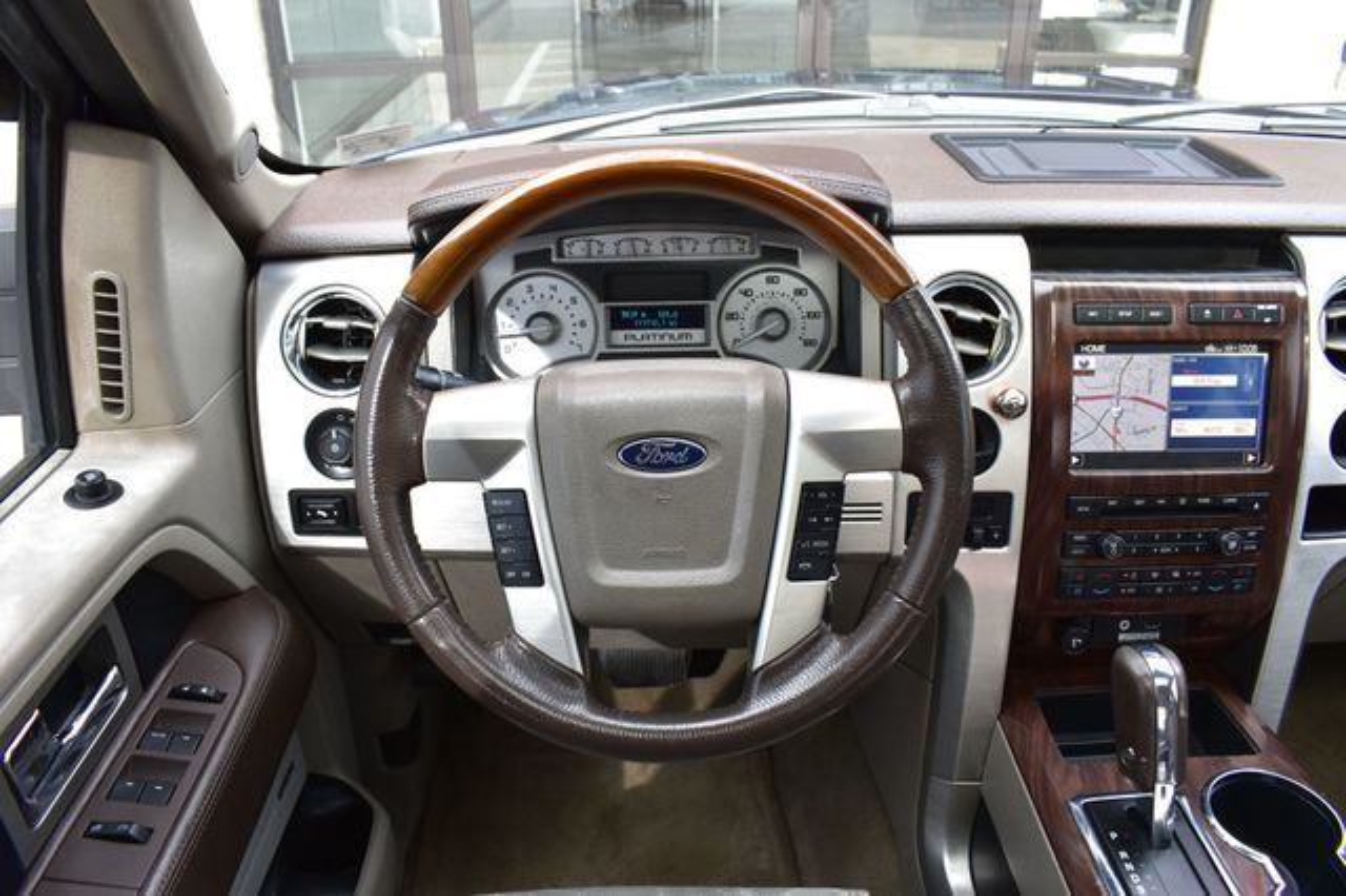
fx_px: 1009
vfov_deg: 47.9
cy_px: 448
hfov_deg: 67.4
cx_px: 673
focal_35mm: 27
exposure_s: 1/30
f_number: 7.1
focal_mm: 18
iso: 400
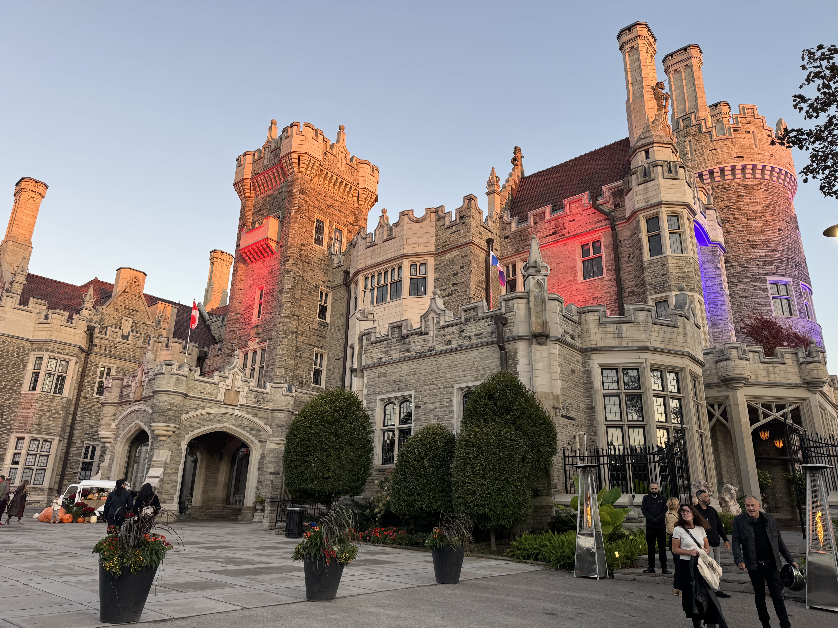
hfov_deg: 71.6
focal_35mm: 24
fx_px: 581
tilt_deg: +17.8
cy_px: 314
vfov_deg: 56.8
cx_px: 419
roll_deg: -1.4
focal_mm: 6.76
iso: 64
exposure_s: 1/174
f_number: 1.78
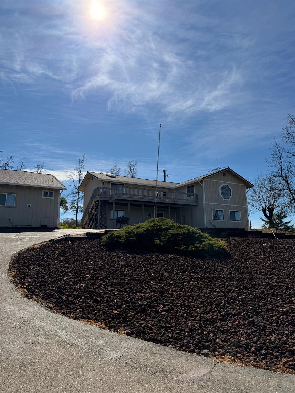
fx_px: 273
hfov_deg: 56.8
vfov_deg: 71.6
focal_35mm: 24
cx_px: 148
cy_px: 196
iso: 80
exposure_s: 1/7353
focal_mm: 6.76
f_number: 1.78
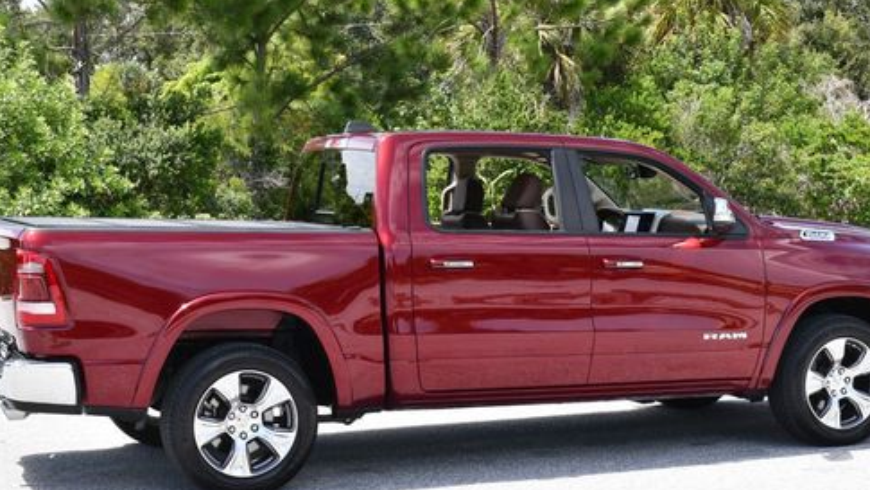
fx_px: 1661
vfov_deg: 16.8
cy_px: 197
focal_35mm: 72
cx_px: 454
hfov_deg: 29.3
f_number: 7.1
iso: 200
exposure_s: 1/250
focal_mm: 26
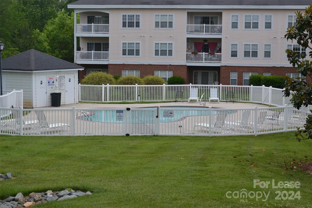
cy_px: 104
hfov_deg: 27.0
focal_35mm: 75
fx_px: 650
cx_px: 156
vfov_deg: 18.2
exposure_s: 1/200
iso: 100
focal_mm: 50
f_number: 7.1
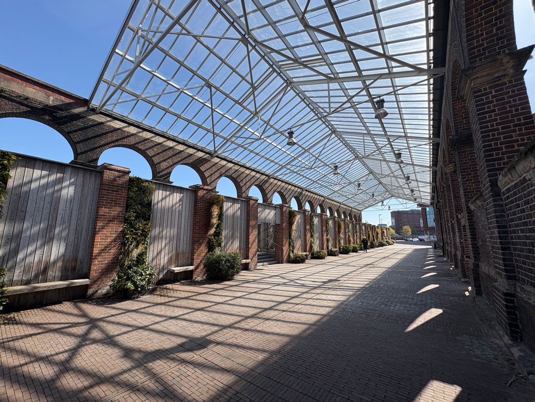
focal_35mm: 14
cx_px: 268
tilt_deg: +10.3
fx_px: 216
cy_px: 201
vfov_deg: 85.7
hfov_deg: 102.1
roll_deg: -0.5
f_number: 2.2
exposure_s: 1/1449
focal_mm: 2.22
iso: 50
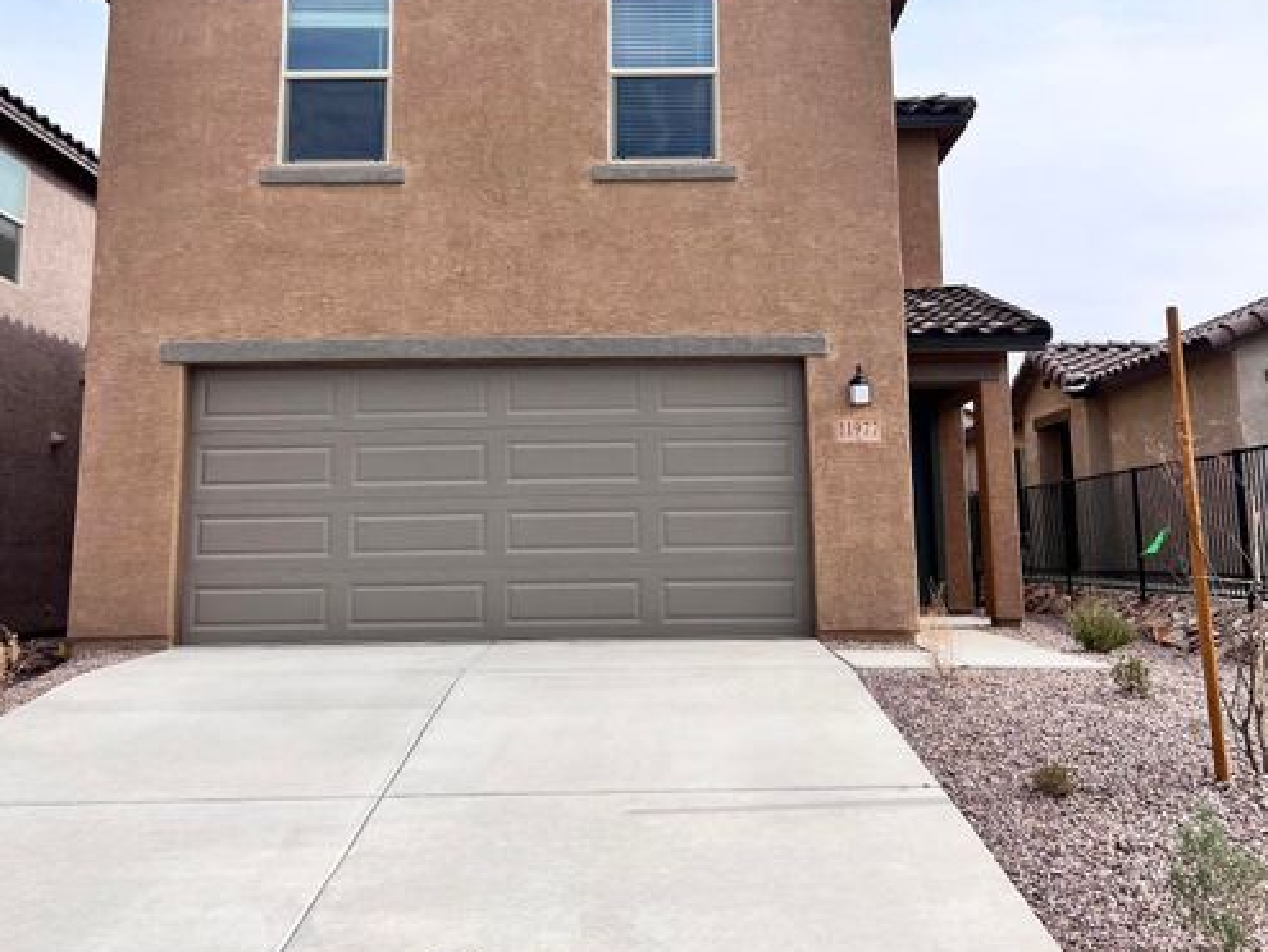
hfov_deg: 52.6
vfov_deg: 40.3
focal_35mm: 35
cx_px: 635
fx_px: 1283
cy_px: 324
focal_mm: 5.7
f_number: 1.5
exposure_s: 1/5076
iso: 50
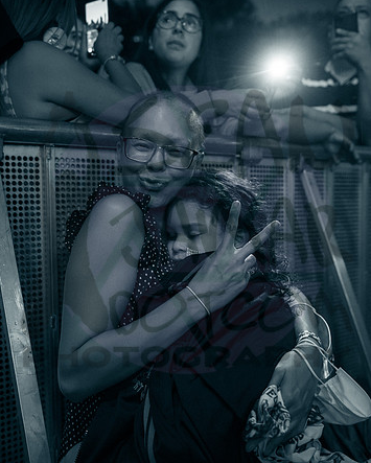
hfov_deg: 37.3
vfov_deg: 45.8
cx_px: 155
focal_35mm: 40
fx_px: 548
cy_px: 230
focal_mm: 28
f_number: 3.2
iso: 3200
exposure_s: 1/80
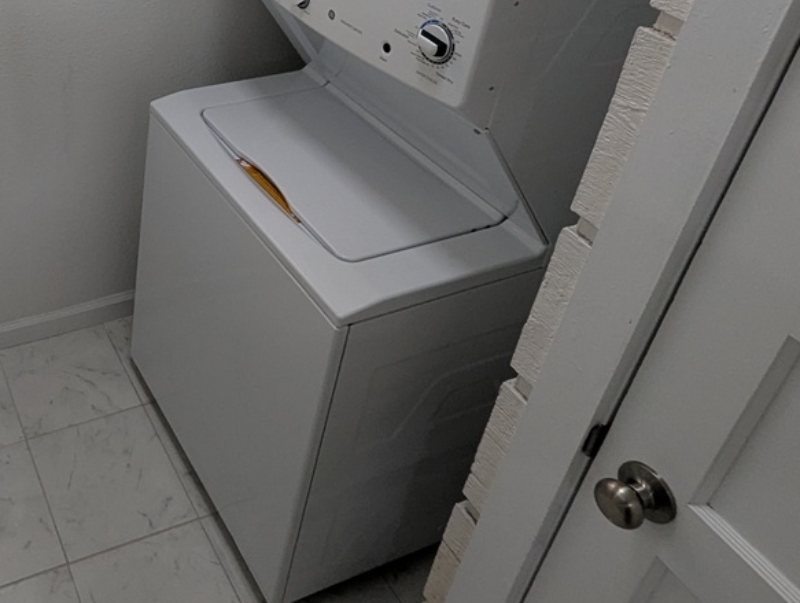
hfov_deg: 48.9
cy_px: 33
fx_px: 741
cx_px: 43
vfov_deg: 40.1
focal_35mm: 32
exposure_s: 1/60
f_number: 2.2
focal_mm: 1.95
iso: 81
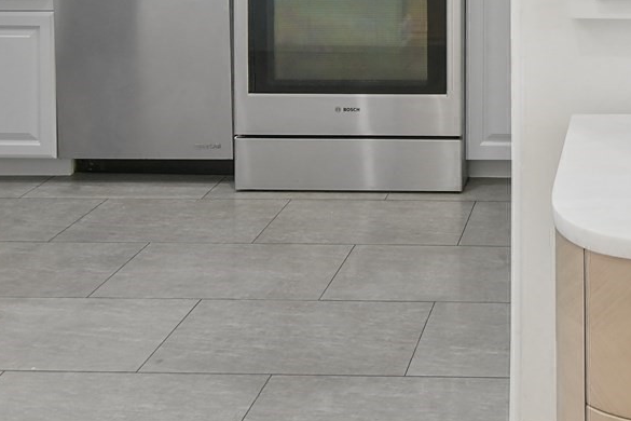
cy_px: -166
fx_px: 859
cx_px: 609
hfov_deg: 36.8
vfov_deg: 23.4
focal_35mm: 49
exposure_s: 1/15
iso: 640
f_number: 9
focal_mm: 14
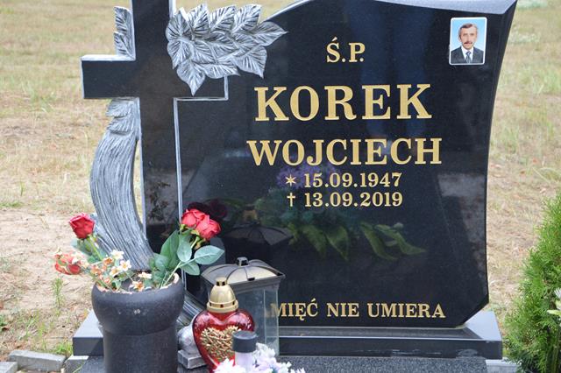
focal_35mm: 75
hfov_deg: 27.0
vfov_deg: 18.2
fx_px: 1168
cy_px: 186
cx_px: 280
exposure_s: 1/100
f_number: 5
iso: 400
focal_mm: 50
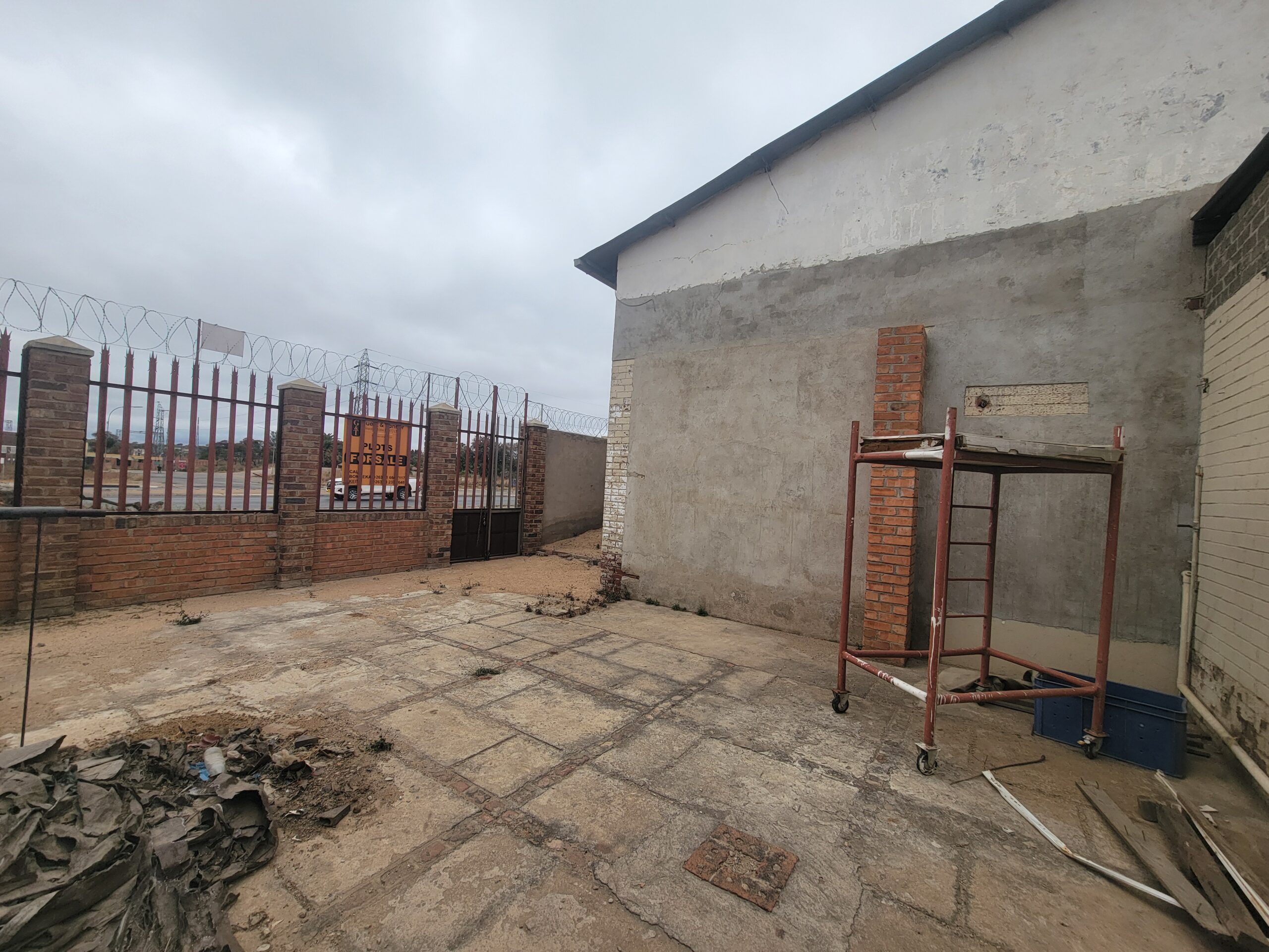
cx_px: 634
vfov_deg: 89.9
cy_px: 476
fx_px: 477
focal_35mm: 13
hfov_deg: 106.2
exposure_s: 1/859
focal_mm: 2.2
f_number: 2.2
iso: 50
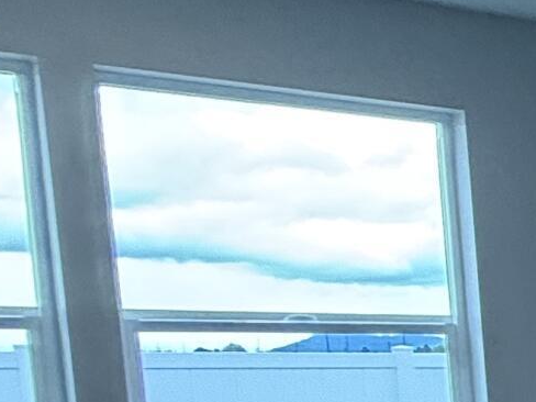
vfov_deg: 16.5
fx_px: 1332
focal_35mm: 86
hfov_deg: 11.8
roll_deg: +0.4
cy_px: 477
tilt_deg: -3.7
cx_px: 1579
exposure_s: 1/120
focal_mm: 2.22
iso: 160
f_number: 2.2
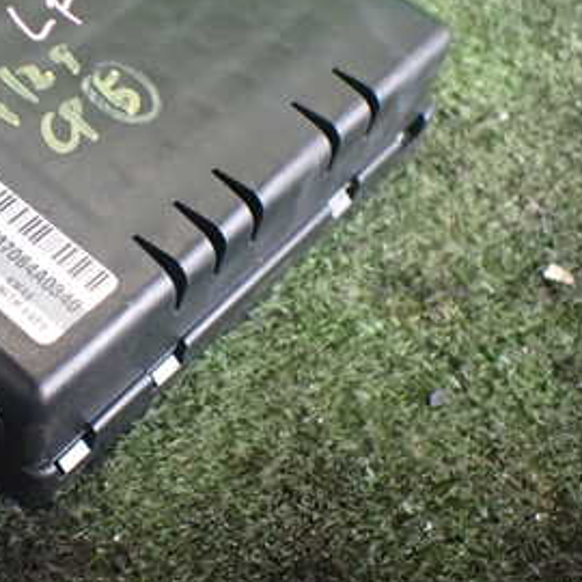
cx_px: 13
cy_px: 235
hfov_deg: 27.5
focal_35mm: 59
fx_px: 1122
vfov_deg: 29.0
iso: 640
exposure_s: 1/125
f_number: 2.3
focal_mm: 5.4
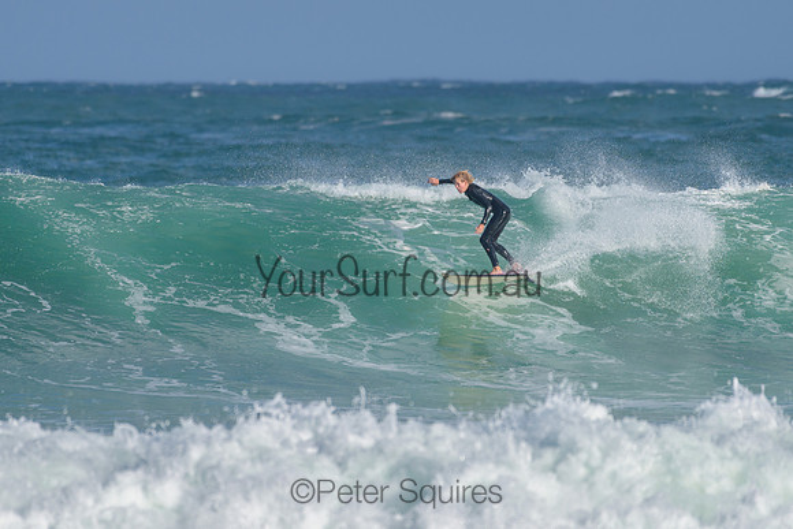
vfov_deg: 2.2
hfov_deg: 3.4
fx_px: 13496
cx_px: 376
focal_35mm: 613
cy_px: 254
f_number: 5.6
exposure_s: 1/2000
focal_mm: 500
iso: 180
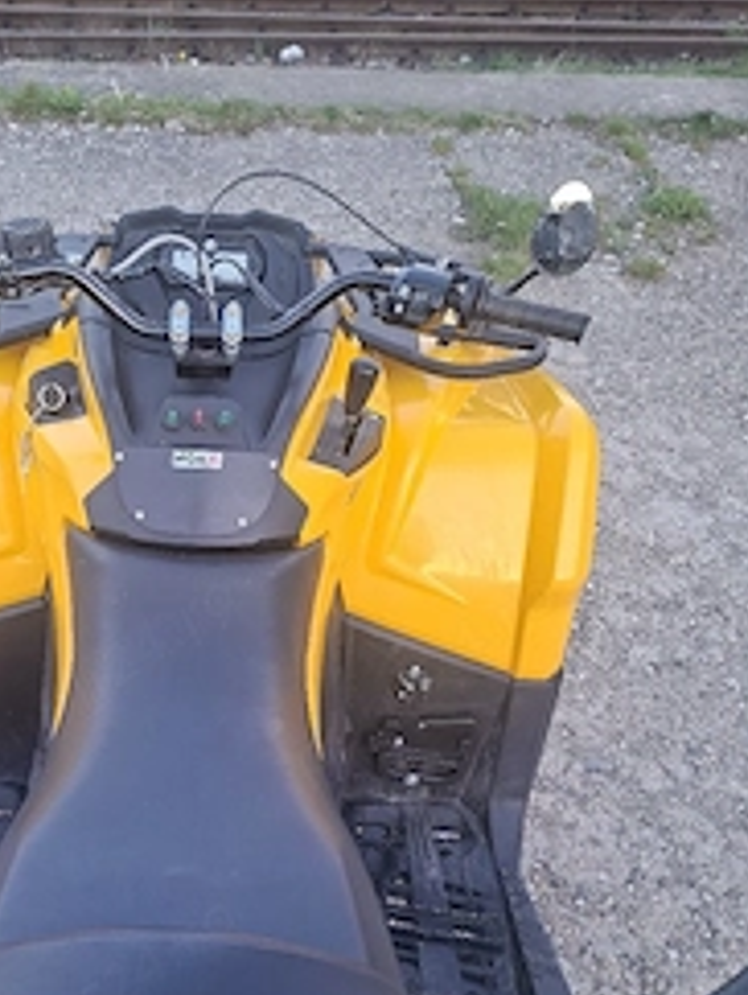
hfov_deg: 36.9
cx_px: 185
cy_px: 728
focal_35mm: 38
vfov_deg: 47.4
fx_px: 1093
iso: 200
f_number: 1.8
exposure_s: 1/100
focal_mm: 5.54
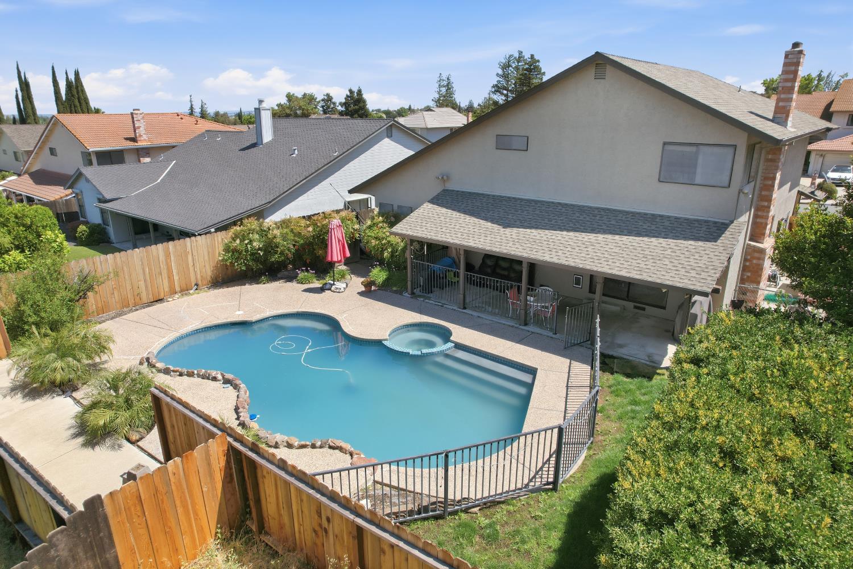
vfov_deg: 57.2
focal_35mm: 22
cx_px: 426
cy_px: 284
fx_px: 521
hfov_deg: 78.6
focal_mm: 8.4
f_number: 2.8
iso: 100
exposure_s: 1/1250
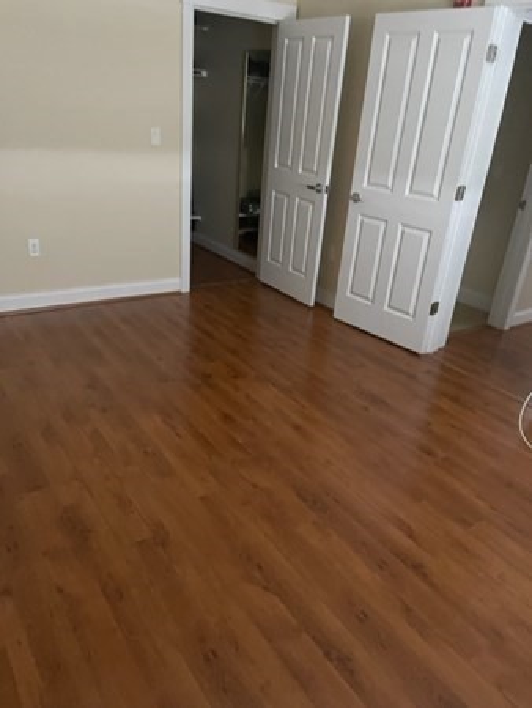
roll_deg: -2.8
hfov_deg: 53.1
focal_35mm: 26
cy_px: 354
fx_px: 532
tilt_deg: -20.7
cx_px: 266
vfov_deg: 67.3
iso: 800
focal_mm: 5.1
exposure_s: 1/30
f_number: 1.6
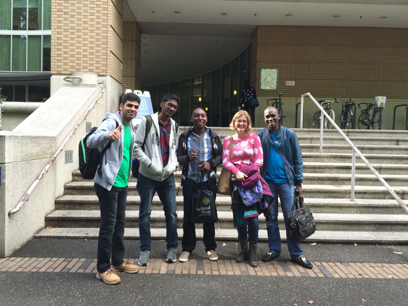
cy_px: 153
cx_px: 204
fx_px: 342
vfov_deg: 48.2
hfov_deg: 61.7
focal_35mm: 29
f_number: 2.2
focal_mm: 4.15
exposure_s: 1/120
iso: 32
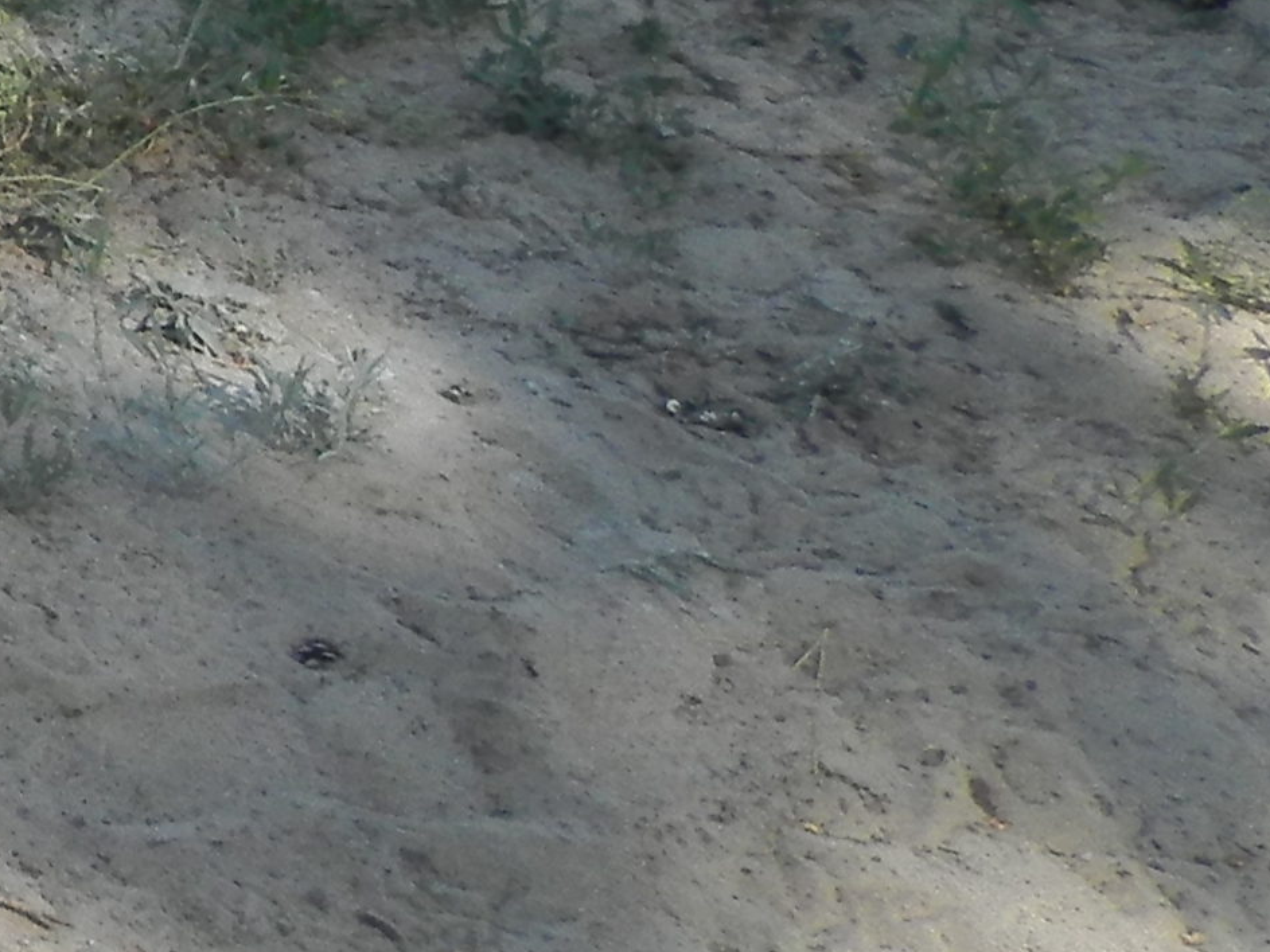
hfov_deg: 13.1
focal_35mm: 122
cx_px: -1563
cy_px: -196
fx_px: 4476
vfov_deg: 11.9
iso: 80
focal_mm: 4.5
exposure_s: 1/250
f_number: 3.1
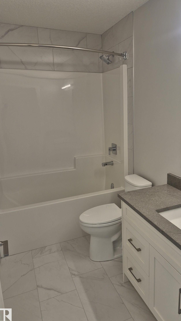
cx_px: 122
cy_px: 162
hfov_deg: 43.7
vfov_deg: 71.9
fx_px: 222
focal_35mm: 26
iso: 64
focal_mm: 5.4
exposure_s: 1/120
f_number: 1.8
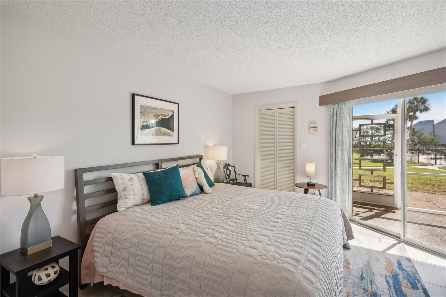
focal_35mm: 16
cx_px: 223
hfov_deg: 96.7
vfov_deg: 73.7
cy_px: 148
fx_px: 198
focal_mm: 16
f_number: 8
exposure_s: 1/45
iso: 400
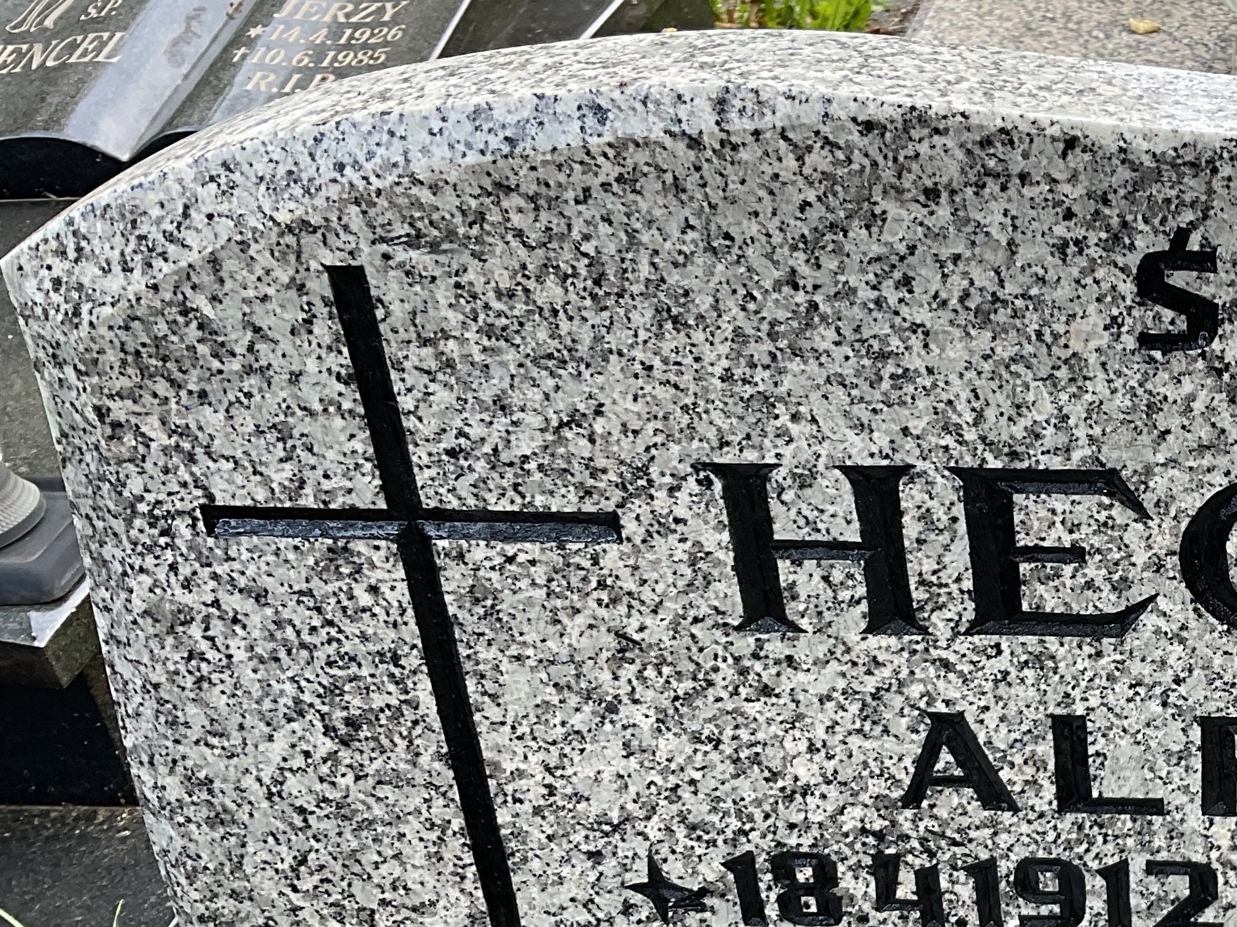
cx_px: 1276
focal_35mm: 62
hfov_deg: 28.9
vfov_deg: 23.5
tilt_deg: -33.2
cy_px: 623
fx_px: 2215
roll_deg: +1.6
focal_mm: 3
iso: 16
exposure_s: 1/130
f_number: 1.8
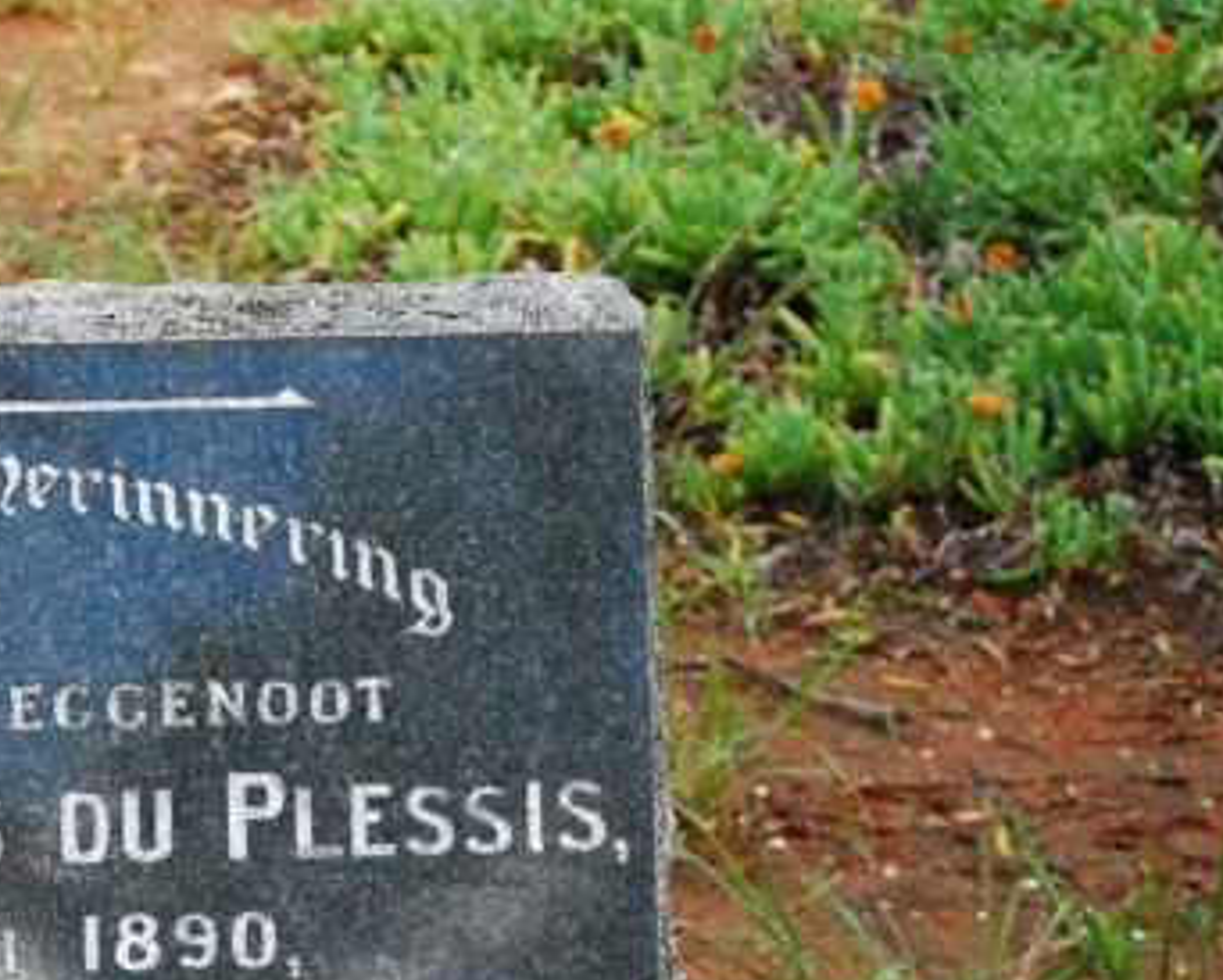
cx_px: -114
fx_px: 6410
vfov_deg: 8.7
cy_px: 1107
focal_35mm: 177
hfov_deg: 10.8
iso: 1600
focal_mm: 42
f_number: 5.3
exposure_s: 1/1000
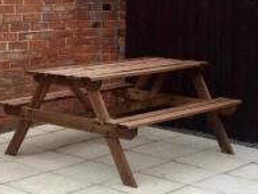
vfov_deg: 17.0
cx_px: 92
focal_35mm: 87
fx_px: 649
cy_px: 103
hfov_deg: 22.4
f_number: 2.2
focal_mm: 4.15
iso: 32
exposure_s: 1/255
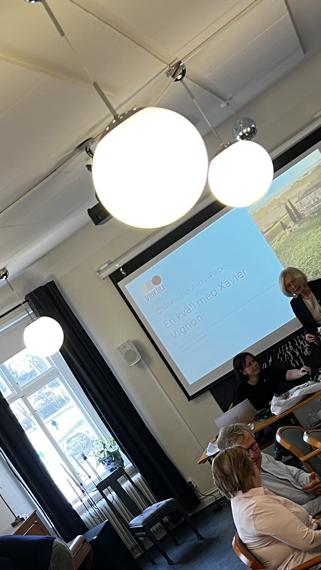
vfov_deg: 31.9
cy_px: 458
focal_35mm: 64
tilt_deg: -6.1
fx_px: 968
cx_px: 85
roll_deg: +34.6
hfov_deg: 18.7
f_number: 1.5
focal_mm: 5.7
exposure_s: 1/60
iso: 80
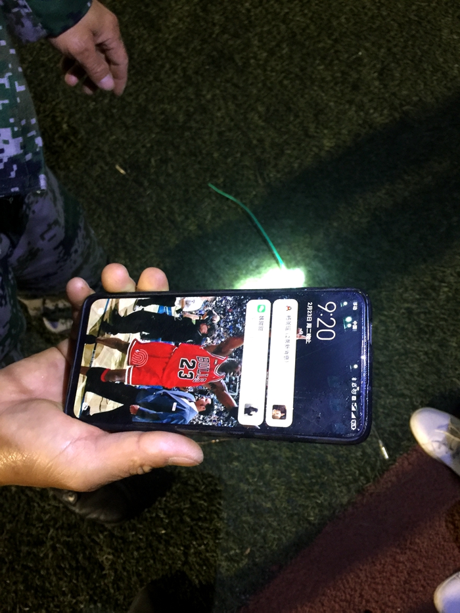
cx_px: 230
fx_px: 514
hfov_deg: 48.2
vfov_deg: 61.7
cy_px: 306
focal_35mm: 29
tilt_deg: -66.6
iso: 100
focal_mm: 4.15
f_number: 2.2
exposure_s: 1/10
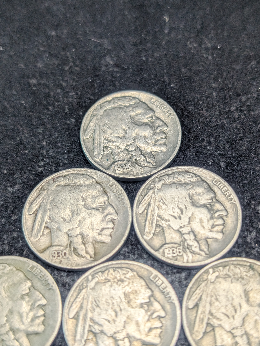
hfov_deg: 29.1
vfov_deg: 38.2
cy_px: 176
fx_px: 501
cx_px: 130
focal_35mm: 50
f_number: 1.68
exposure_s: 1/89.3
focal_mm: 6.9
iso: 194
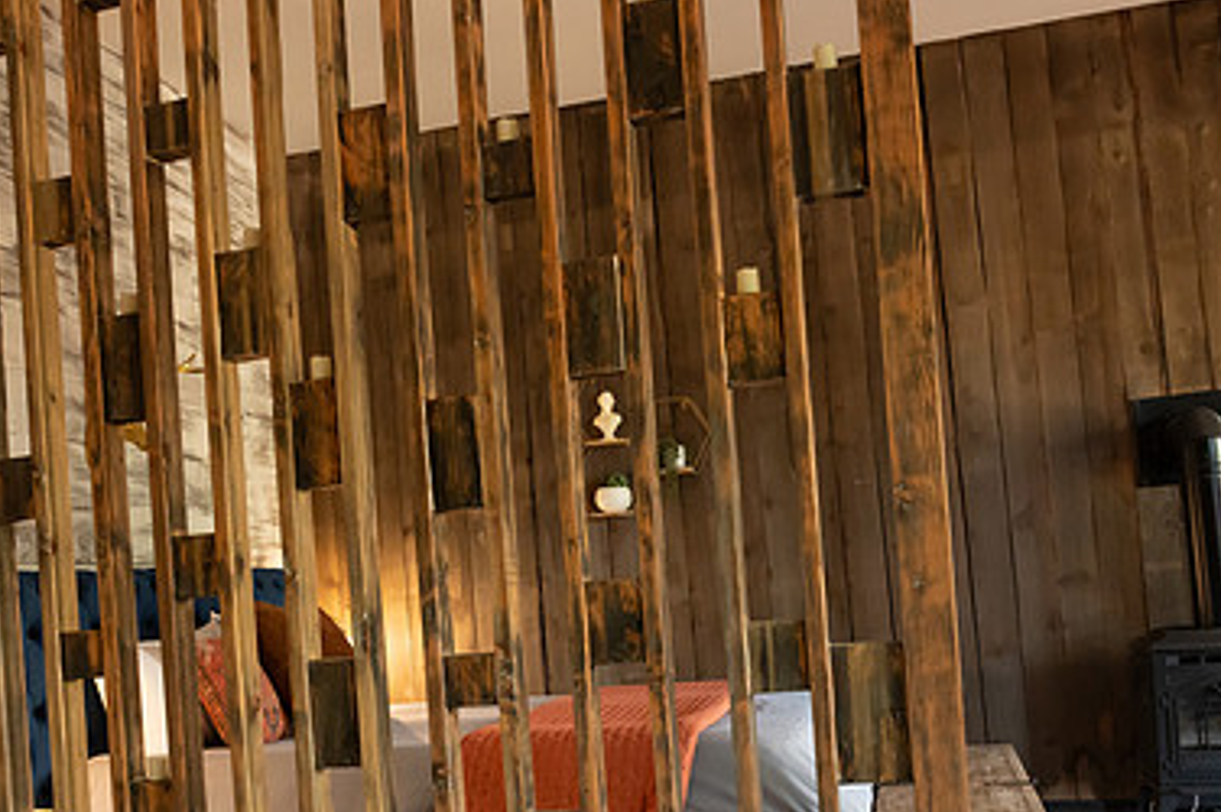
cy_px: 591
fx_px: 1254
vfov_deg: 35.2
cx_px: 549
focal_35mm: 37
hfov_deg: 51.8
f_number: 5
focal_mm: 24
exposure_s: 1/80
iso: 6400
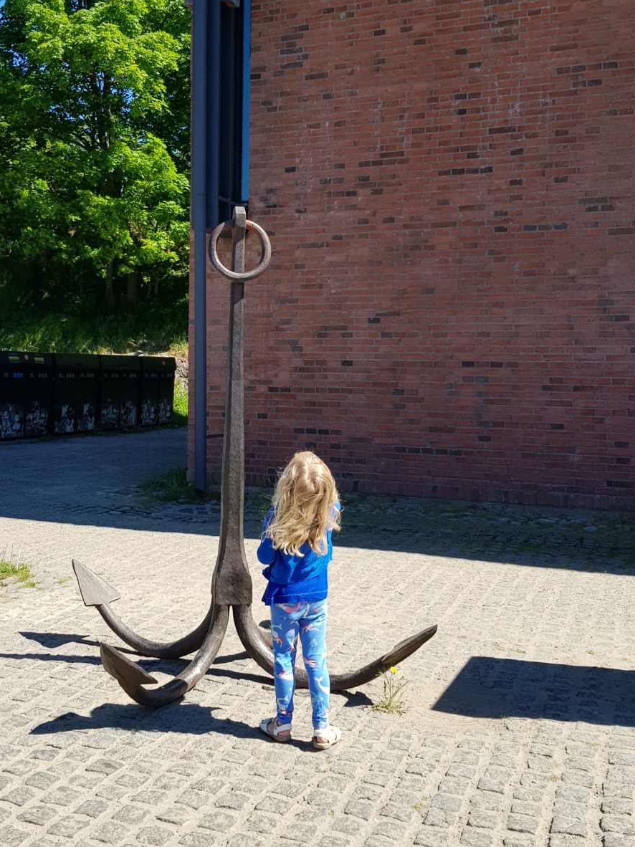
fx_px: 807
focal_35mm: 33
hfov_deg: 42.7
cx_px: 244
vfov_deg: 55.3
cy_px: 386
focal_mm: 4.2
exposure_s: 1/1160
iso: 40
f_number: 1.7
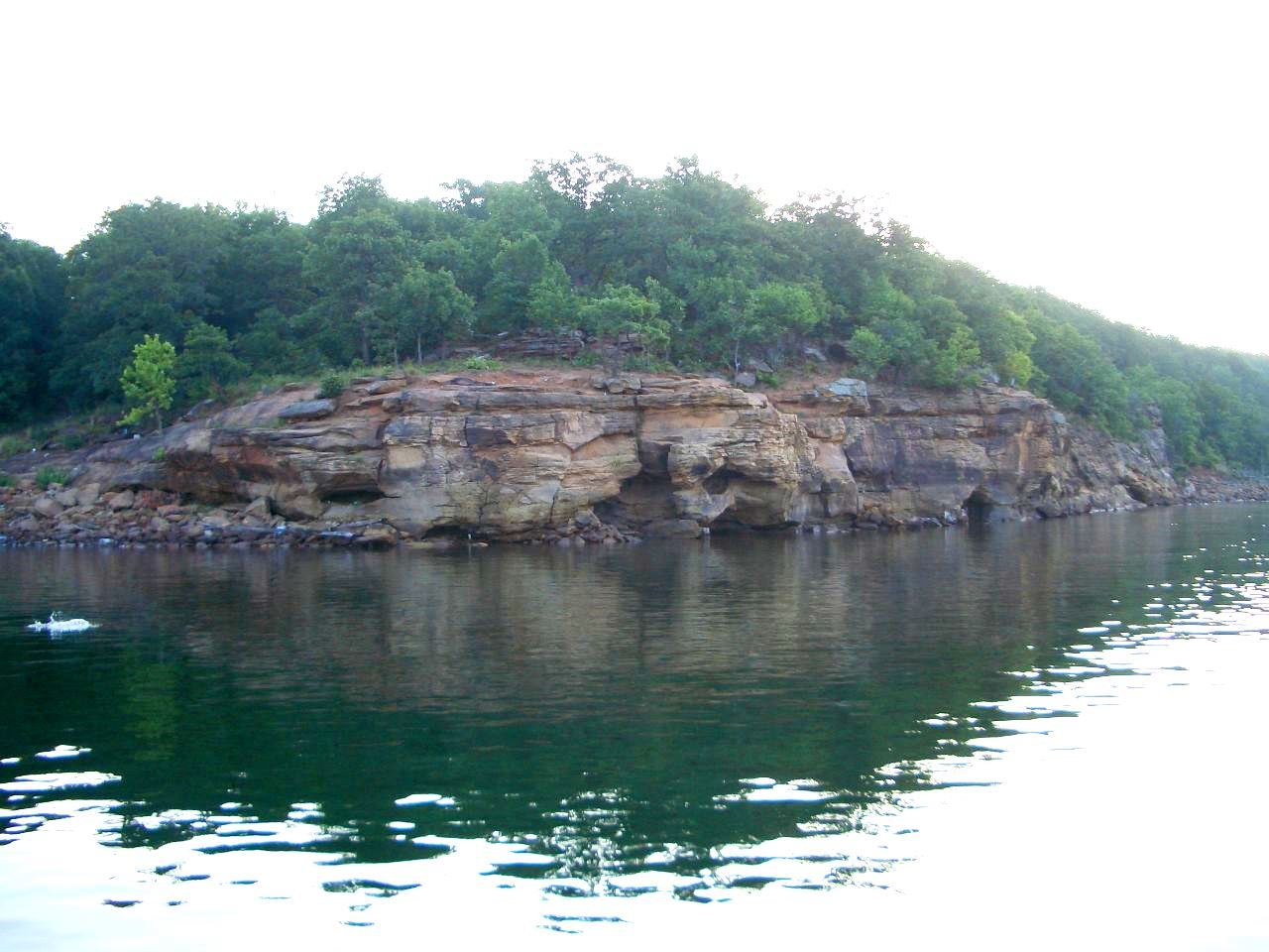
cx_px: 634
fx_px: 1283
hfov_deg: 52.6
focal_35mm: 35
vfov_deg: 40.7
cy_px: 476
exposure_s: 1/200
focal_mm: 5.8
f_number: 2.6
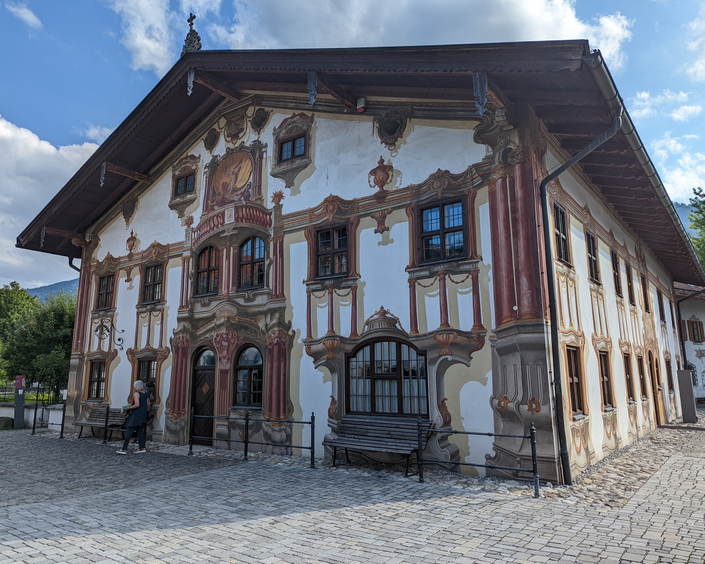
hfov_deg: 68.1
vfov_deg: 56.8
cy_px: 283
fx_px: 522
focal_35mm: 25
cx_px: 344
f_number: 1.85
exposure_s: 1/1595
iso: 25
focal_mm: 6.81
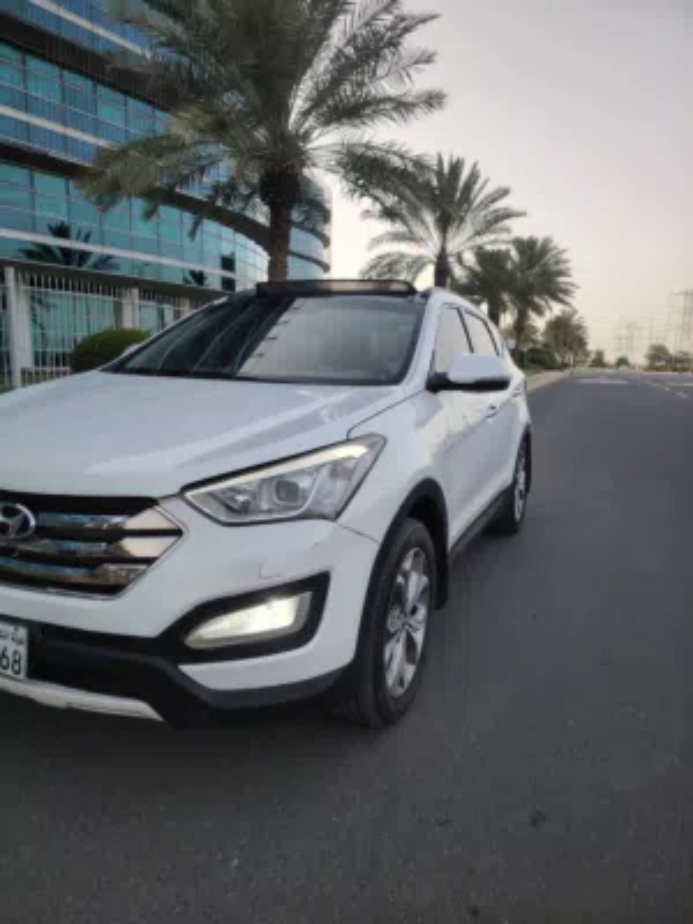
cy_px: 462
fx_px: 641
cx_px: 346
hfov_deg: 56.8
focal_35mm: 24
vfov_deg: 71.6
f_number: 1.75
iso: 100
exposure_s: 1/245
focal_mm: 5.25
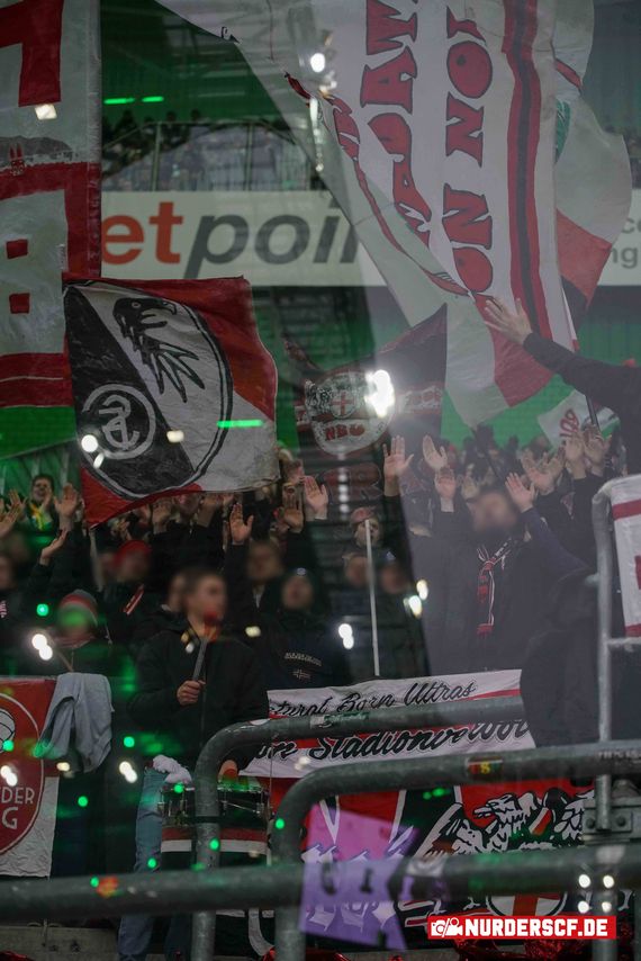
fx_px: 2402
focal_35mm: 90
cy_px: 480
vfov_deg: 22.6
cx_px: 320
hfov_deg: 15.2
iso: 2500
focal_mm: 90
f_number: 2.8
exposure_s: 1/1250
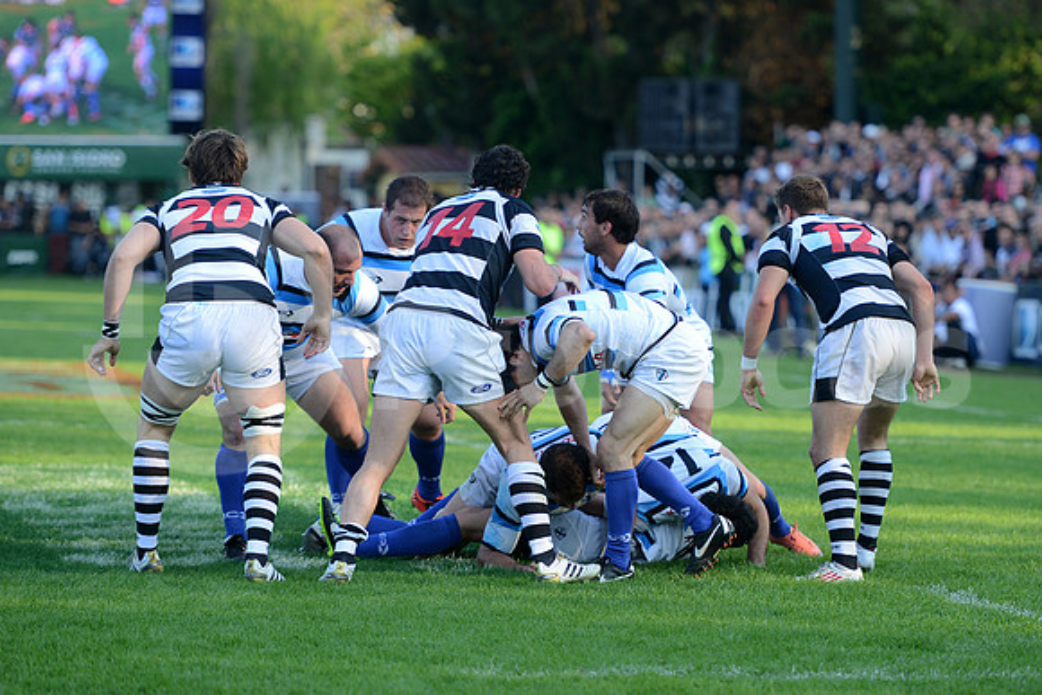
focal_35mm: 150
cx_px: 521
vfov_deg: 9.2
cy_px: 348
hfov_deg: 13.7
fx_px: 4342
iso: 320
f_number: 2.8
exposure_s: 1/500
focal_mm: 150
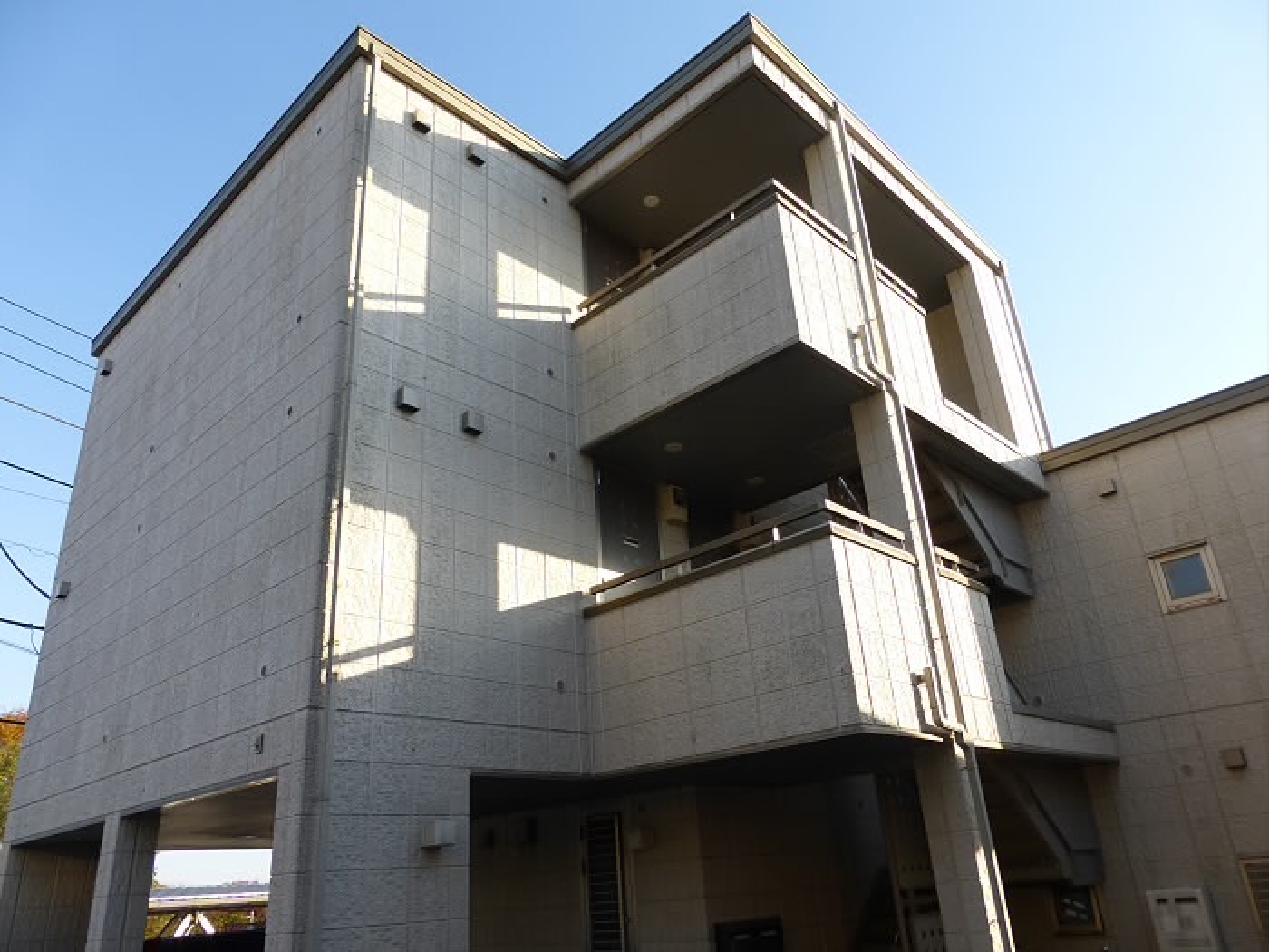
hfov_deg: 71.6
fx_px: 880
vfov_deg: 56.8
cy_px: 476
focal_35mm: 24
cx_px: 634
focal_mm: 4.3
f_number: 4
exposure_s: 1/250
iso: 100
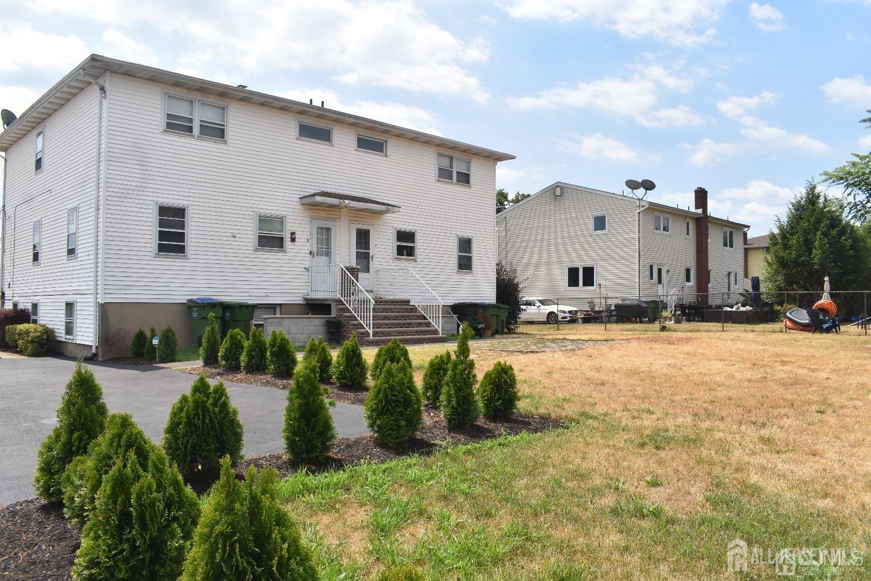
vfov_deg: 47.9
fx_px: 653
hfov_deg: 67.4
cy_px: 290
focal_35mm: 27
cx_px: 436
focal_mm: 18
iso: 200
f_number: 10
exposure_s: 1/400
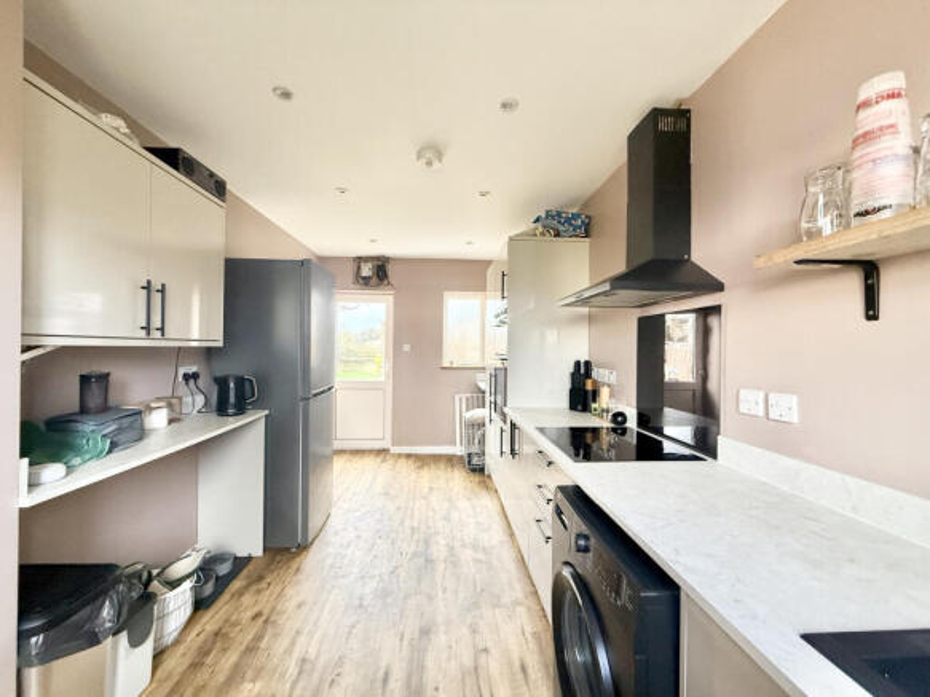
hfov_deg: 102.1
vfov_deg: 85.7
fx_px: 376
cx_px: 465
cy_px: 348
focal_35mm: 14
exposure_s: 1/99
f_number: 2.2
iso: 200
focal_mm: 2.22
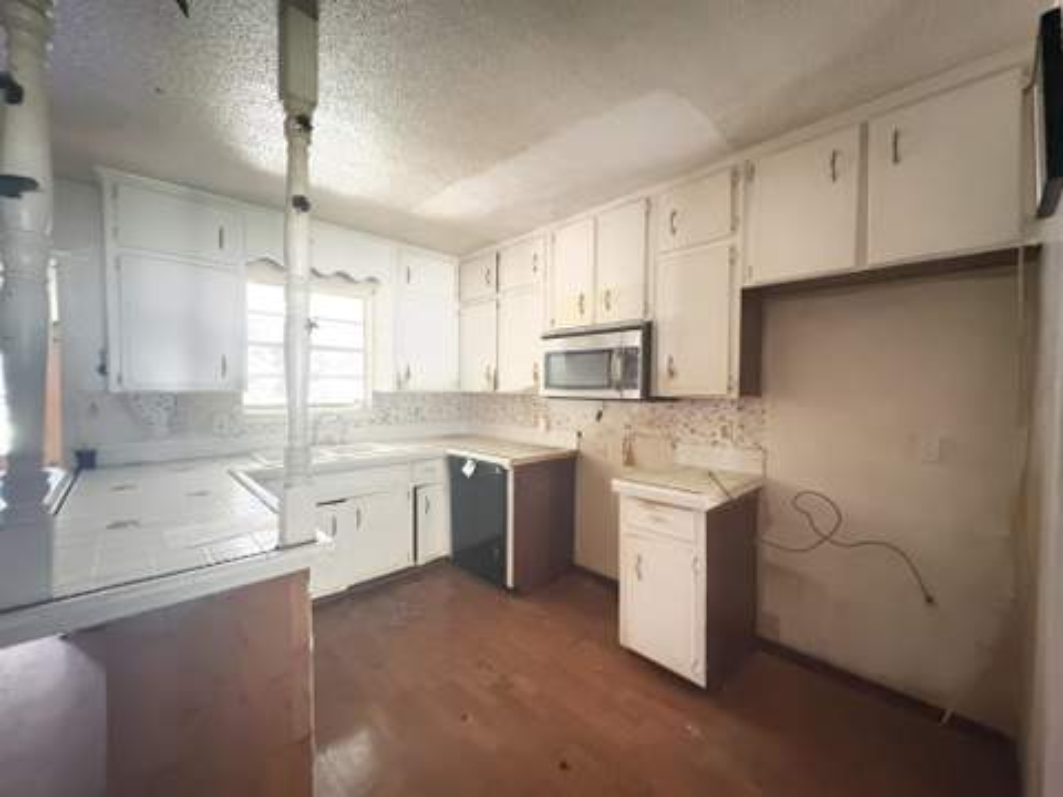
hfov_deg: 102.1
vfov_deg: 85.7
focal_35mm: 14
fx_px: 430
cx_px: 532
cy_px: 398
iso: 3200
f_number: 2.2
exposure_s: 1/15
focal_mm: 2.22
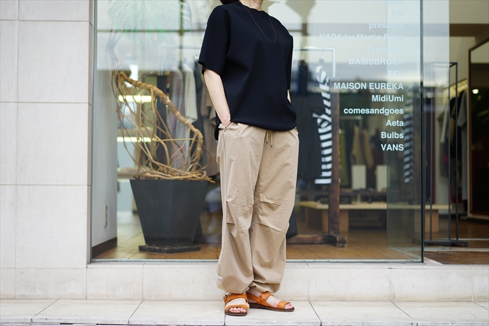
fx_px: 747
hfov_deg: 36.3
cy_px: 163
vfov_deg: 24.6
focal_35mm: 55
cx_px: 244
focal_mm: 55
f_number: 1.8
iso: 100
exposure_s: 1/160
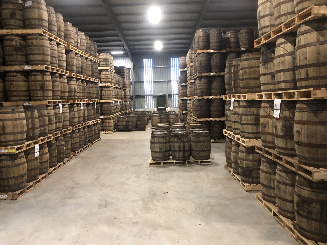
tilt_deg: -6.1
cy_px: 122
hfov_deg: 63.4
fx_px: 265
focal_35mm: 28
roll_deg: +2.1
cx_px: 164
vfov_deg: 49.7
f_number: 1.8
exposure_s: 1/6
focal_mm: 3.99
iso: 100
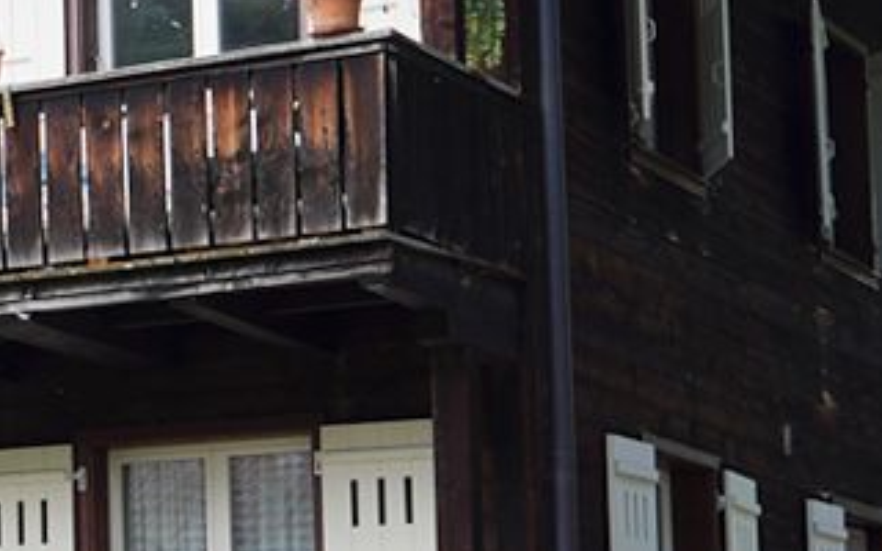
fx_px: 3678
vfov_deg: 8.6
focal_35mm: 153
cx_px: -907
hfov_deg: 12.1
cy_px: 444
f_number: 5.6
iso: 100
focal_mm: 24
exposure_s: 1/100
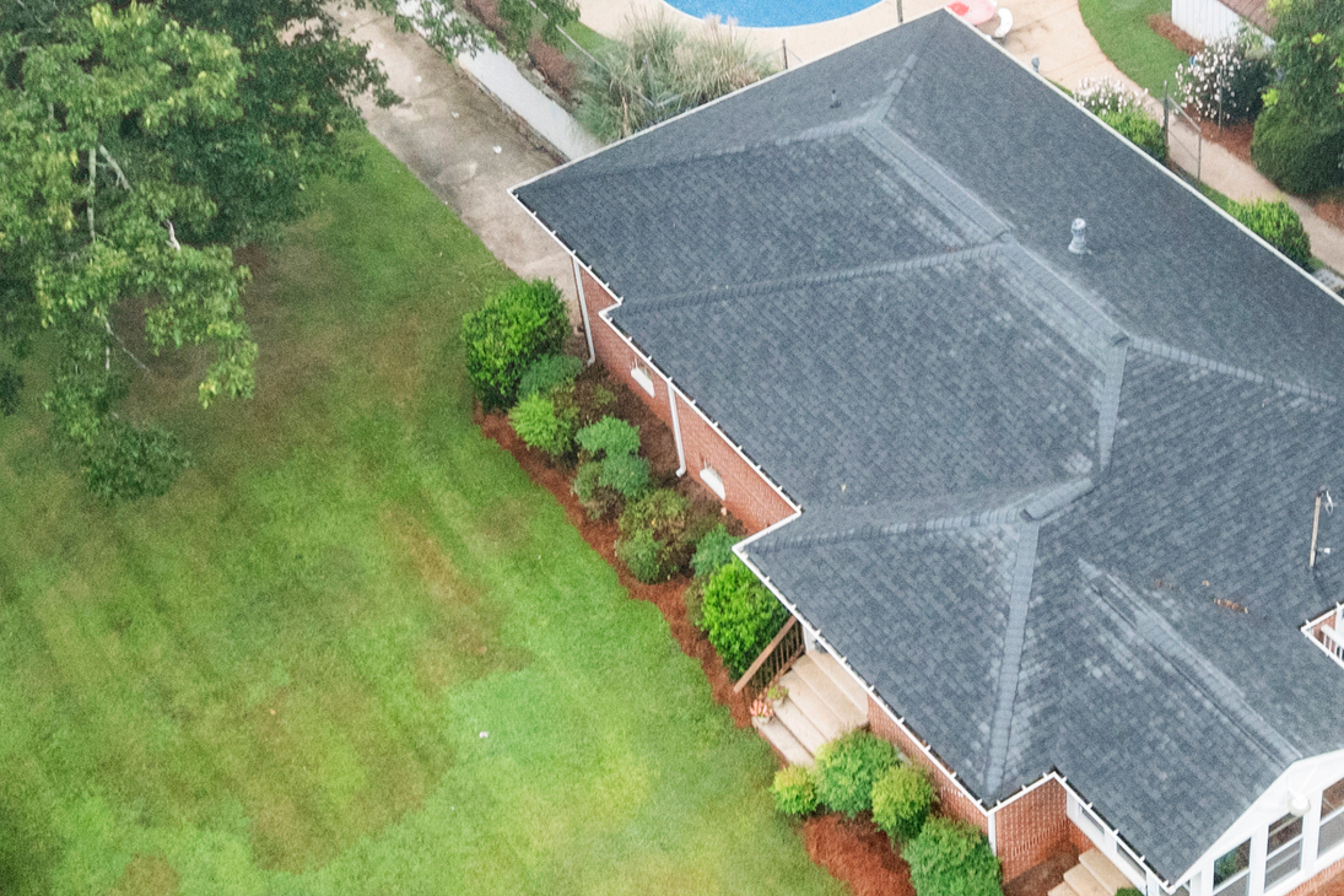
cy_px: 385
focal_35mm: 70
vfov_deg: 19.4
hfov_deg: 28.3
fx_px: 2613
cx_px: 1038
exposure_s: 1/15
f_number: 2.8
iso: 290
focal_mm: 12.29
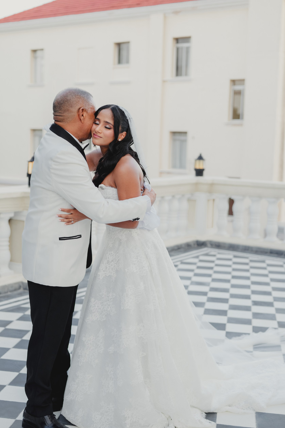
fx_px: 606
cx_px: 140
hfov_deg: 26.5
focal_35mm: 51
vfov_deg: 38.9
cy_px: 215
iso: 500
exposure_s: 1/400
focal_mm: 50
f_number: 2.8
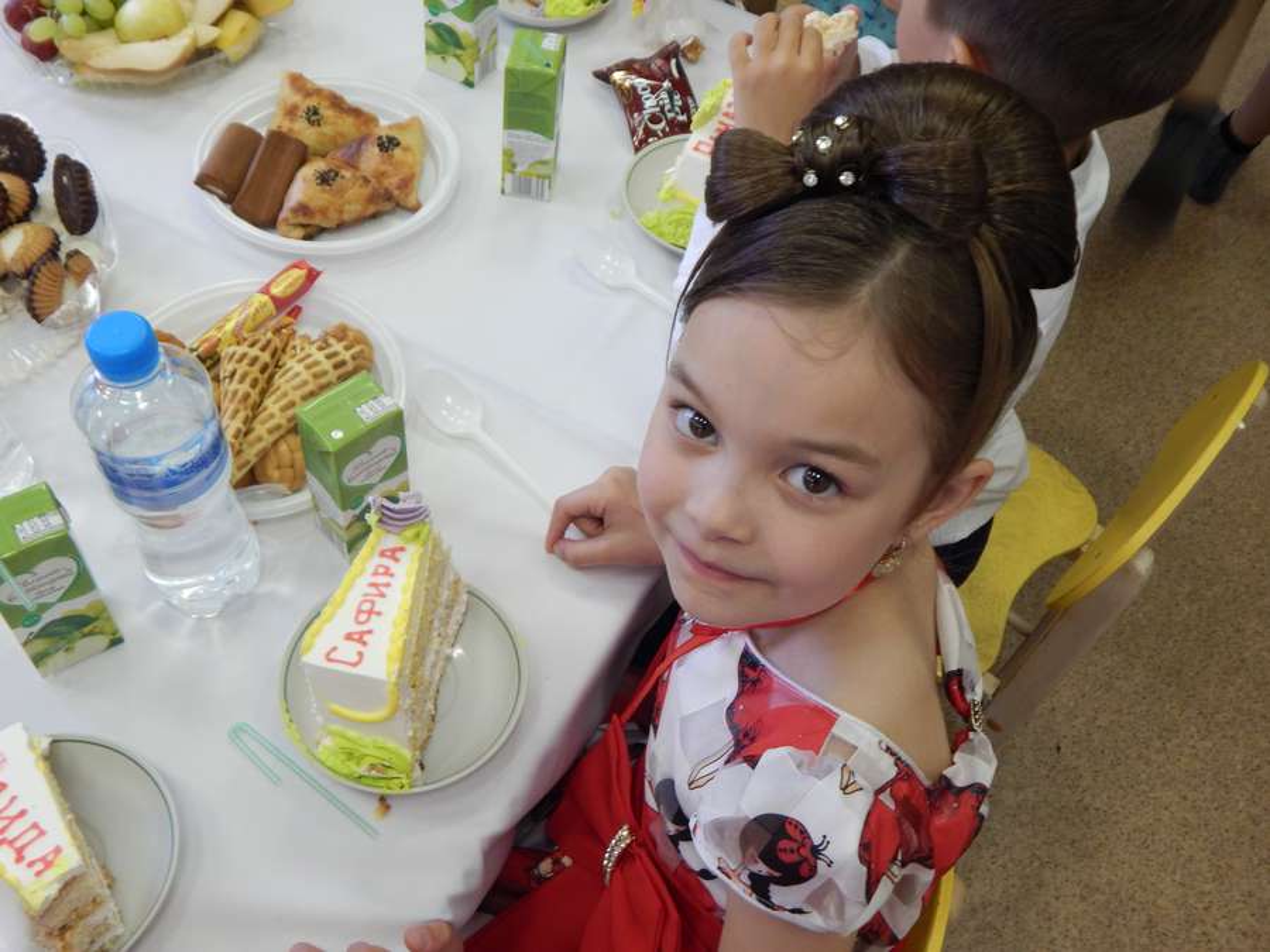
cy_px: 476
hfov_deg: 54.0
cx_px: 635
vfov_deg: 41.8
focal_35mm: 34
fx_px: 1247
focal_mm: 6.1
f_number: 3.3
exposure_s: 1/30
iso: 200
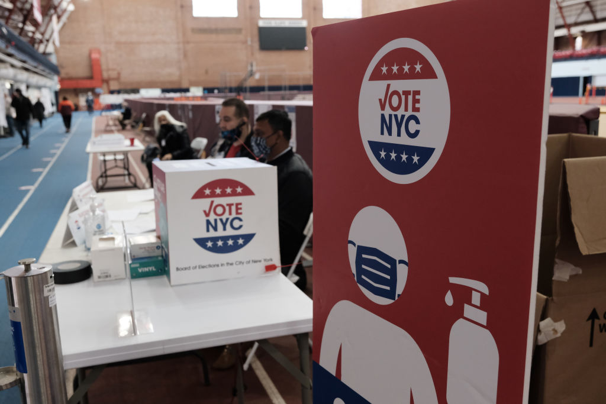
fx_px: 589
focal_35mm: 35
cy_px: 202
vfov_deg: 37.9
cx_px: 303
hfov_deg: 54.4
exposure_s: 1/100
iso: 3200
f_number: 4
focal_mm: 23.4
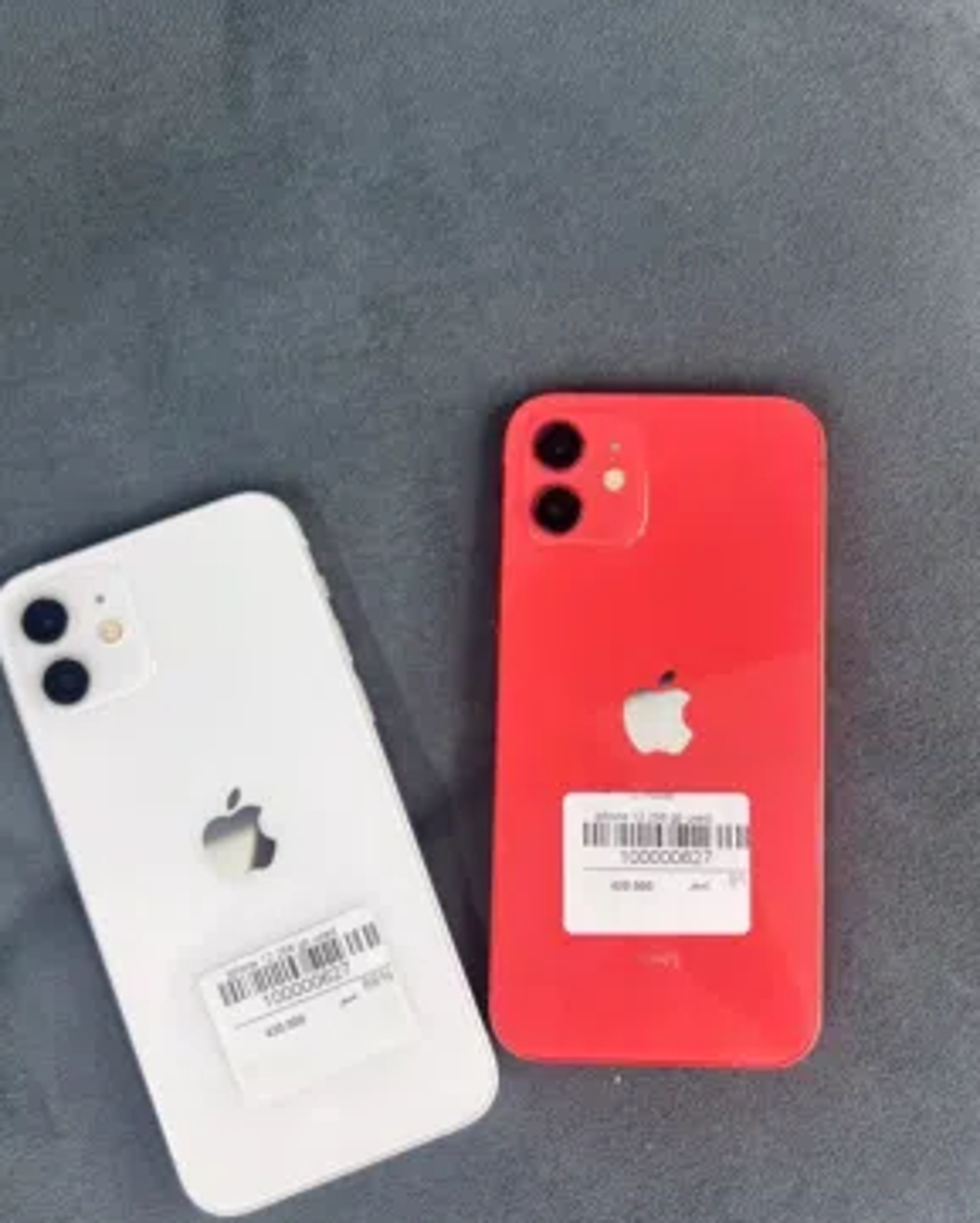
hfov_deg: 51.5
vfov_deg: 62.2
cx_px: 482
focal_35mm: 28
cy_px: 617
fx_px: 1015
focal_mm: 5.7
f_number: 1.5
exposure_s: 1/100
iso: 40
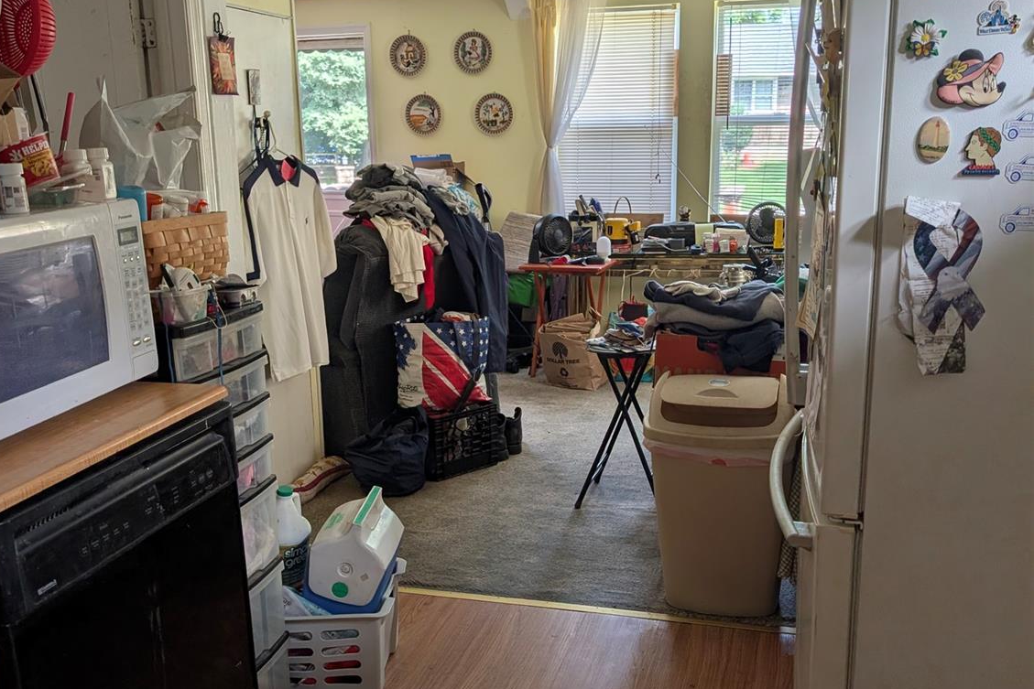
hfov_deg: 55.8
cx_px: 505
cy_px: 357
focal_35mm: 34
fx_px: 977
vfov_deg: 38.9
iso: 24
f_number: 1.68
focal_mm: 6.9
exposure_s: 1/184
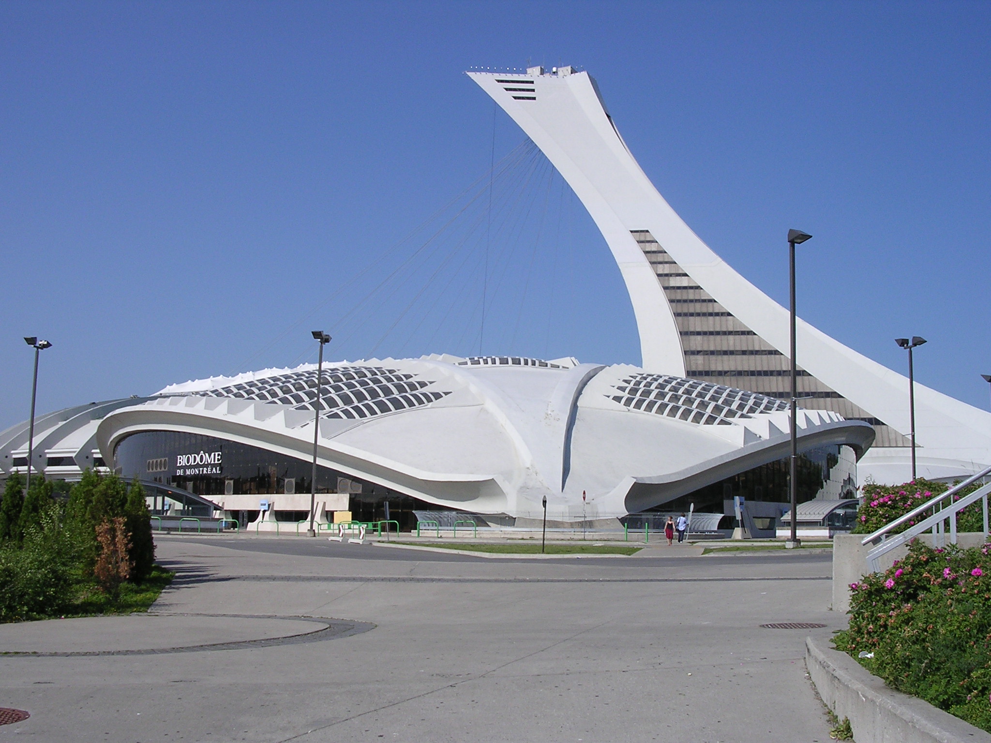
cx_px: 496
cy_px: 372
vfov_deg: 37.7
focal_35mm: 38
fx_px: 1088
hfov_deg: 49.0
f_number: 5.6
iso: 100
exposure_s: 1/546
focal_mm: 5.8
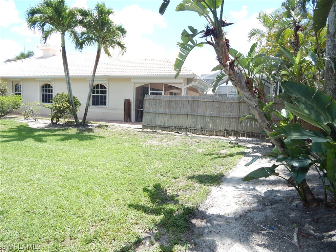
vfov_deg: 61.1
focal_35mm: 22
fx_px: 214
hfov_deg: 76.4
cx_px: 168
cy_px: 126
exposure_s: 1/640
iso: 125
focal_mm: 4
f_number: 3
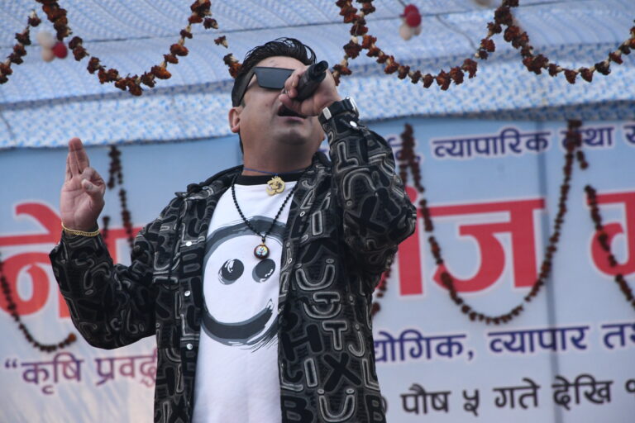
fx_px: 3704
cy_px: 212
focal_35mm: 210
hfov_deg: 9.8
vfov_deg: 6.5
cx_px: 318
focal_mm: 140
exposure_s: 1/160
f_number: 5.6
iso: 3200
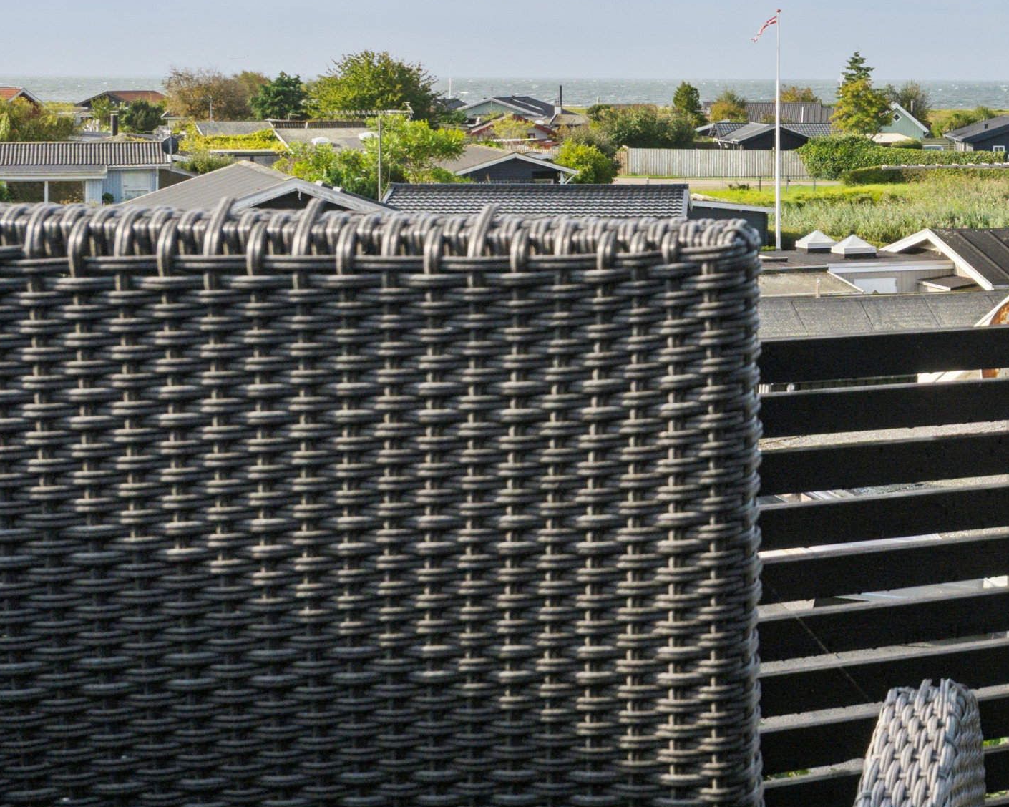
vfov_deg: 21.4
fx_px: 2061
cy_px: 4
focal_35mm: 69
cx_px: 1074
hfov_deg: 25.7
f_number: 8
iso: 200
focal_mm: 20
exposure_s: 1/640
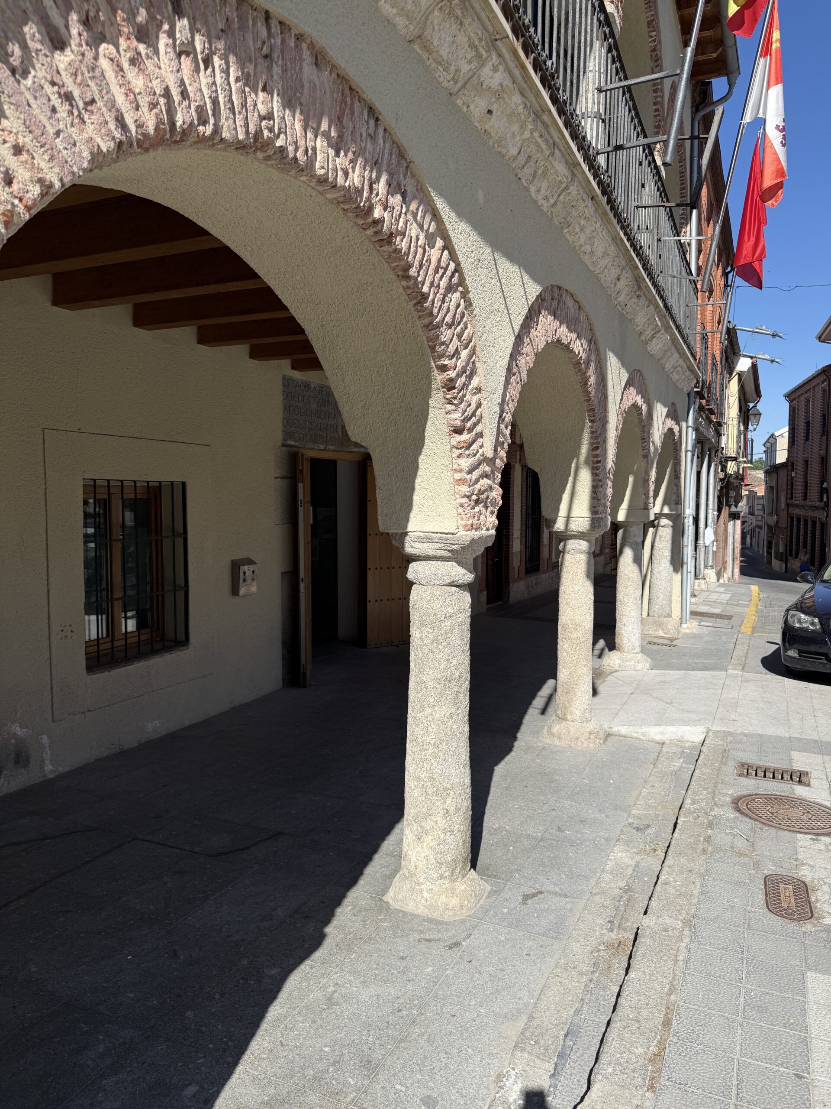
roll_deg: -0.8
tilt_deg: -4.0
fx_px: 768
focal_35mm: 24
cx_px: 416
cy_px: 554
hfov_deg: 56.8
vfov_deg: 71.6
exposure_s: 1/3759
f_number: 1.78
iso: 80
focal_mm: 6.76
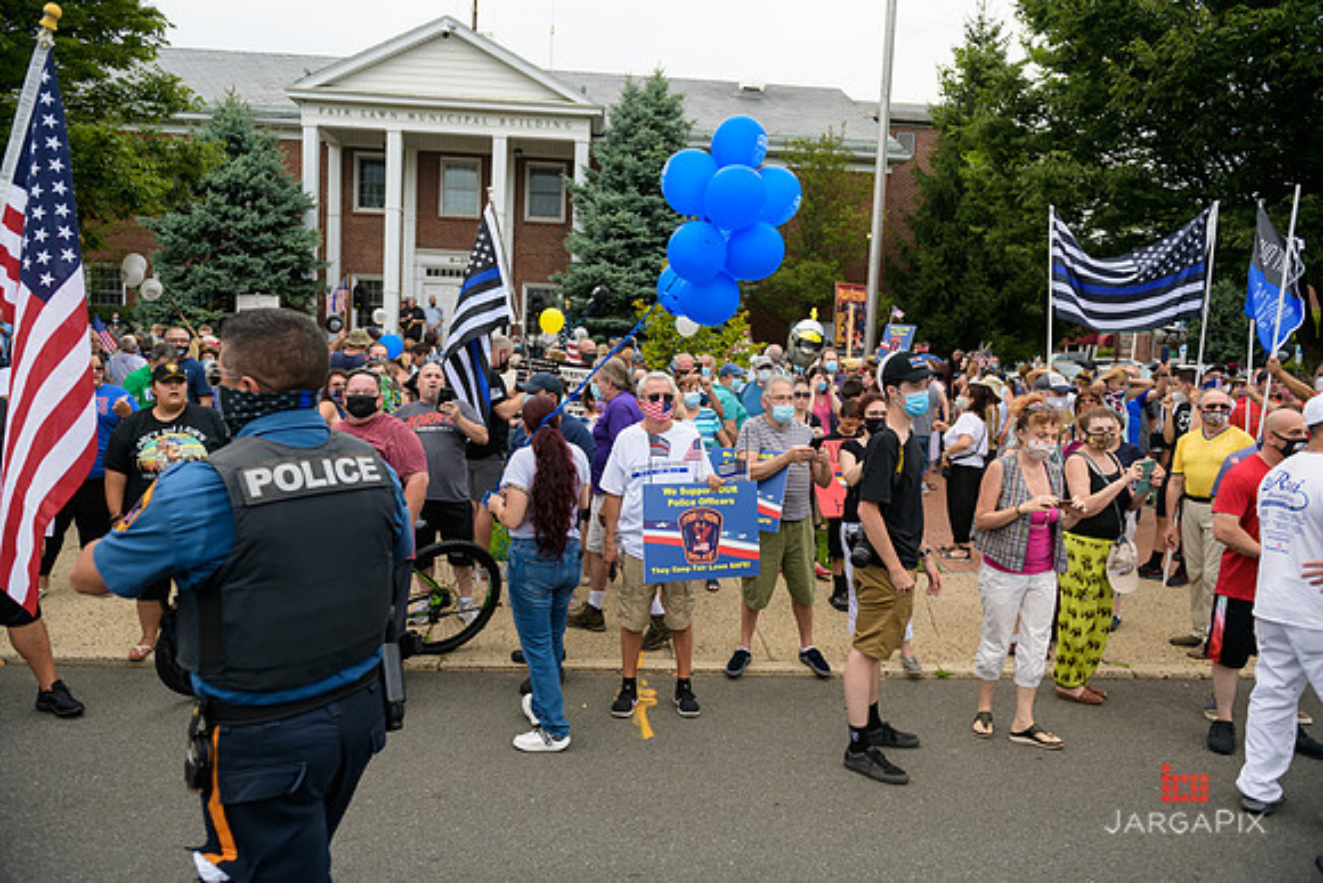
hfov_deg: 73.7
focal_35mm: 24
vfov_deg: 53.2
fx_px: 882
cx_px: 662
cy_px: 442
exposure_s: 1/400
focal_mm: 24
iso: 200
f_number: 3.2
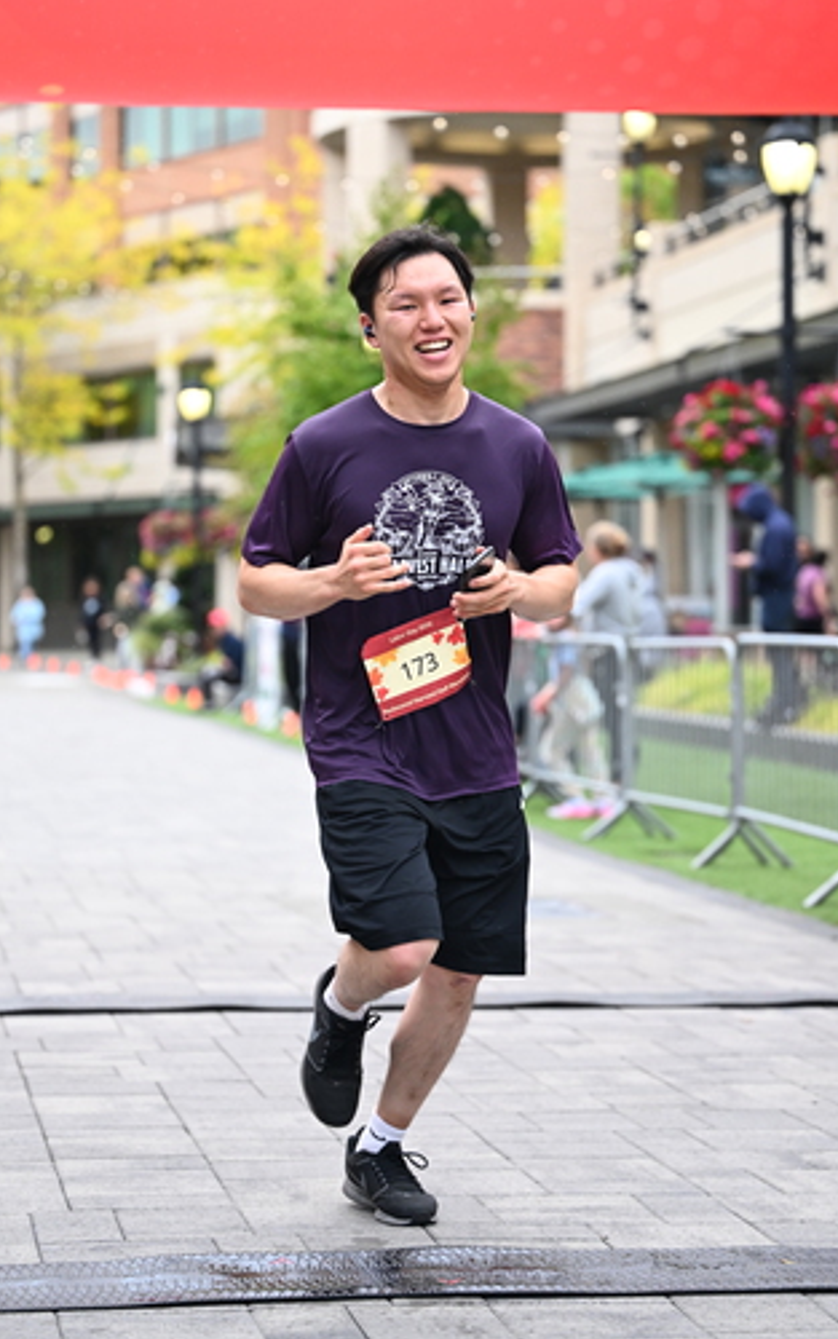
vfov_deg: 22.3
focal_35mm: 93
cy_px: 621
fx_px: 3394
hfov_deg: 14.1
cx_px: 395
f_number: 2.8
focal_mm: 83
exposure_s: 1/1600
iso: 1250
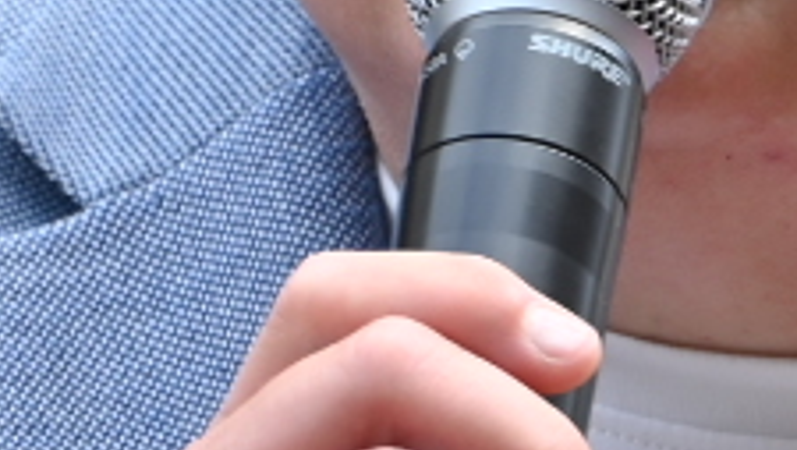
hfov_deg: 1.6
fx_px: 28702
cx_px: 641
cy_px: -220
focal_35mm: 1357
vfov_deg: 0.9
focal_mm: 180
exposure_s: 1/250
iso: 100
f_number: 5
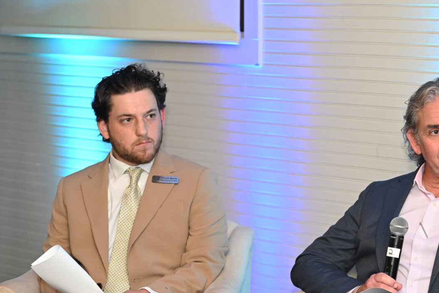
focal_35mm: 169
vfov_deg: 8.1
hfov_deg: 12.0
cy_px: 279
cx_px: 439
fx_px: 2061
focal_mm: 70
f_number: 2.8
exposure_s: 1/160
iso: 1250
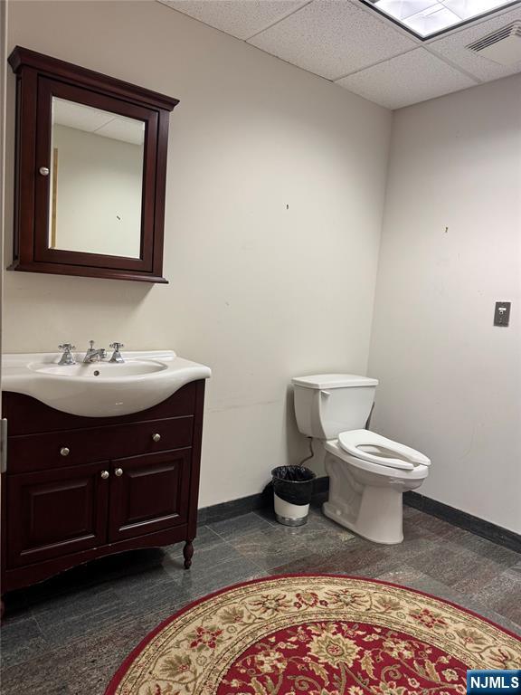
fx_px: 482
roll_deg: -3.7
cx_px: 260
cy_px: 348
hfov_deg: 56.8
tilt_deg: -6.0
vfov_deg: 71.6
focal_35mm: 24
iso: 200
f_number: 1.78
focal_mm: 6.76
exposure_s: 1/60
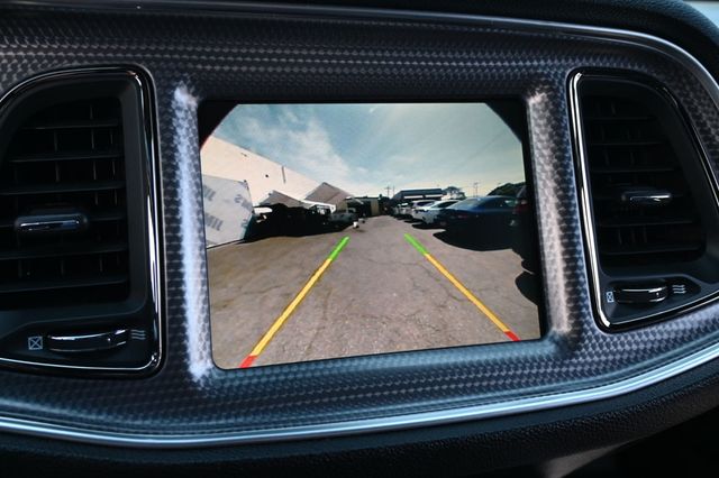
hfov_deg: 56.2
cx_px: 360
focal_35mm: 34
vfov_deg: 39.1
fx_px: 674
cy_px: 239
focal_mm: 22.5
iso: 450
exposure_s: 1/125
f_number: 4
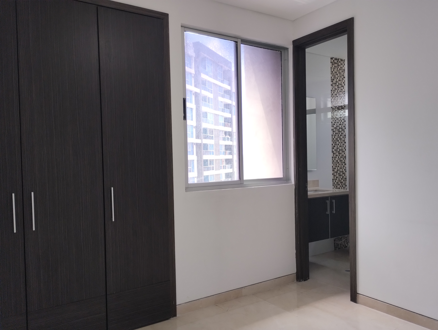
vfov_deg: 49.9
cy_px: 165
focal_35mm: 28
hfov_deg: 63.4
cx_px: 219
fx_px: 355
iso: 160
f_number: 1.8
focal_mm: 4.27
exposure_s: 1/60
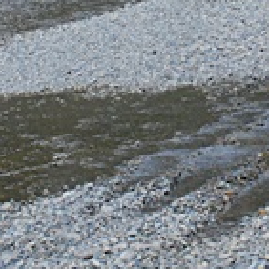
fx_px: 1973
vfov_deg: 7.7
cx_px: 135
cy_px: -27
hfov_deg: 7.8
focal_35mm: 224
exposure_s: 1/1000
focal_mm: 31
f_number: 5.6
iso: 400
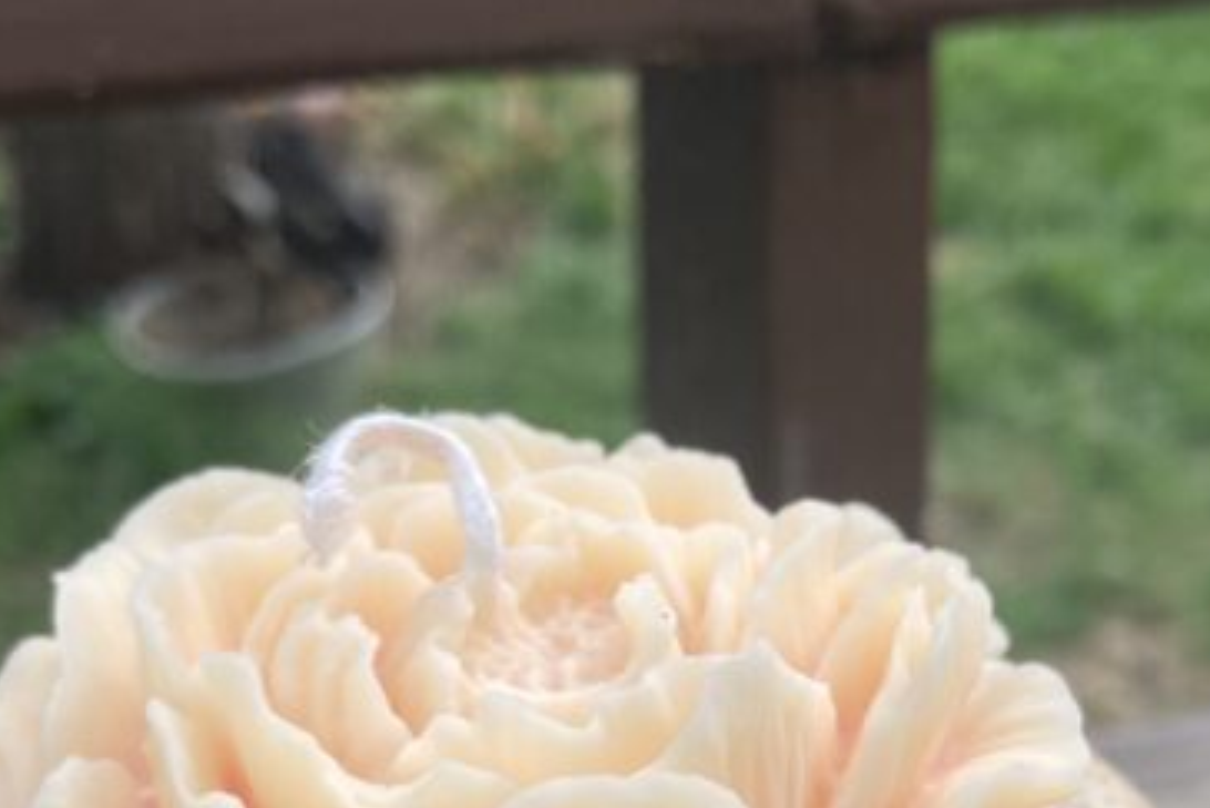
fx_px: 2152
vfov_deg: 20.4
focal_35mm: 64
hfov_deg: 31.4
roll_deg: -2.3
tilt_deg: -38.2
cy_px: 865
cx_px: 558
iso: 20
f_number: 1.8
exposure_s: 1/496
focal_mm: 3.99
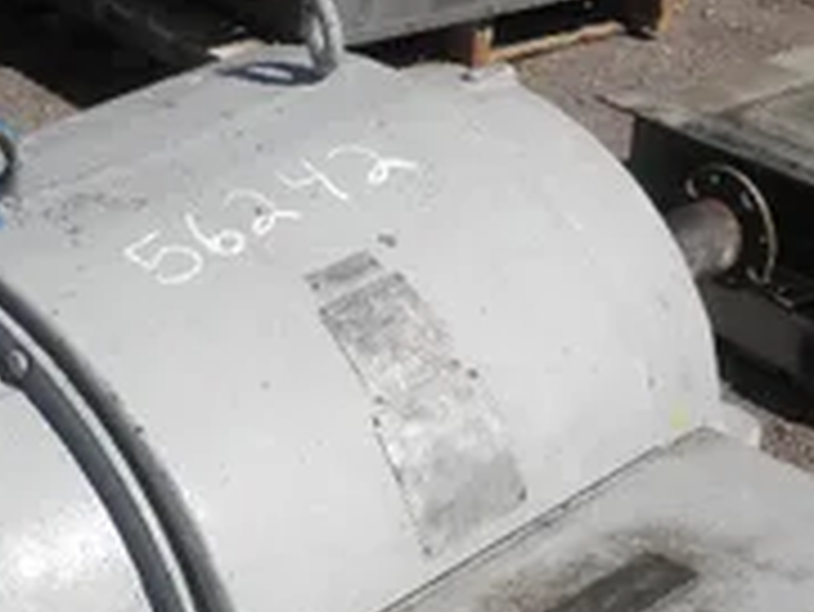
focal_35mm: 97
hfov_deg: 20.1
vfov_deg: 15.1
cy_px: 562
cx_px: 256
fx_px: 2282
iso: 64
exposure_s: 1/200
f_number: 9.6
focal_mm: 7.9
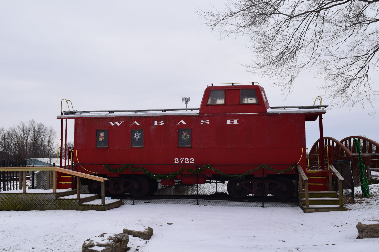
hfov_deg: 46.4
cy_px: 126
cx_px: 190
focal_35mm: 42
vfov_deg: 31.9
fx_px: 442
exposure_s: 1/200
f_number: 10
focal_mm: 28
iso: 400
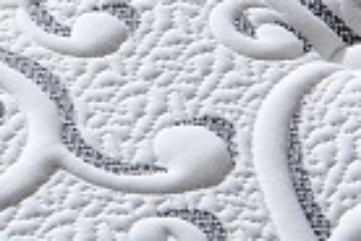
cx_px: -507
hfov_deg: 5.6
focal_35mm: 356
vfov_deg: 3.8
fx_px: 3570
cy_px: -117
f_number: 9
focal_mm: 70
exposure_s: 1/100
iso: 125
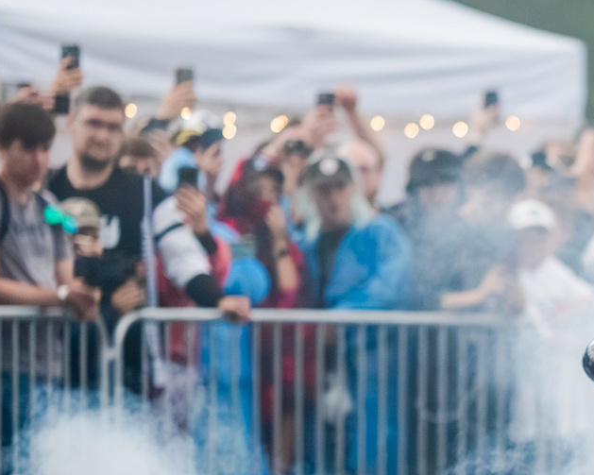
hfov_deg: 5.8
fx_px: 5783
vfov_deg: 4.7
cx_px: 1069
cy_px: 564
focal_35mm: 329
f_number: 2.2
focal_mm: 85
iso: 800
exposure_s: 1/640
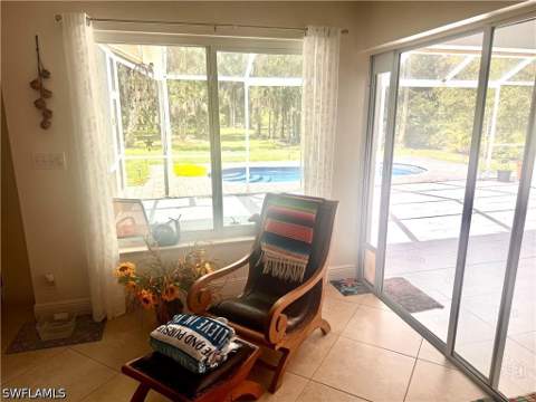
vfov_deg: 56.8
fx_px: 372
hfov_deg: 71.6
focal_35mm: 24
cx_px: 268
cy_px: 201
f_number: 1.78
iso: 80
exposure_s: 1/925
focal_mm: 6.76
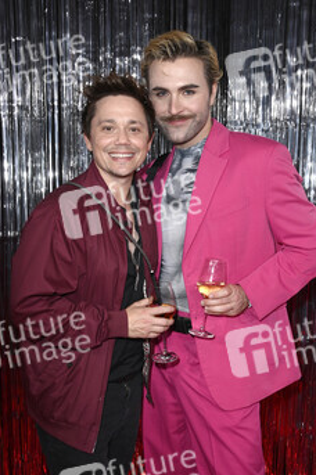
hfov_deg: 31.8
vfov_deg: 46.3
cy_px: 276
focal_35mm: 42
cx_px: 170
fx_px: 554
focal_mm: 36
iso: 1250
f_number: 5.6
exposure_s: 1/250
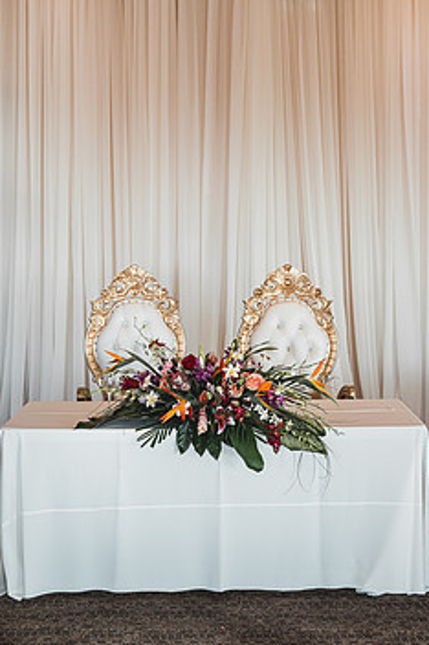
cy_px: 277
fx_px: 1146
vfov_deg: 31.4
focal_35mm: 64
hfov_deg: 21.2
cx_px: 213
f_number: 2.2
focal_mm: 50
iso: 320
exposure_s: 1/400
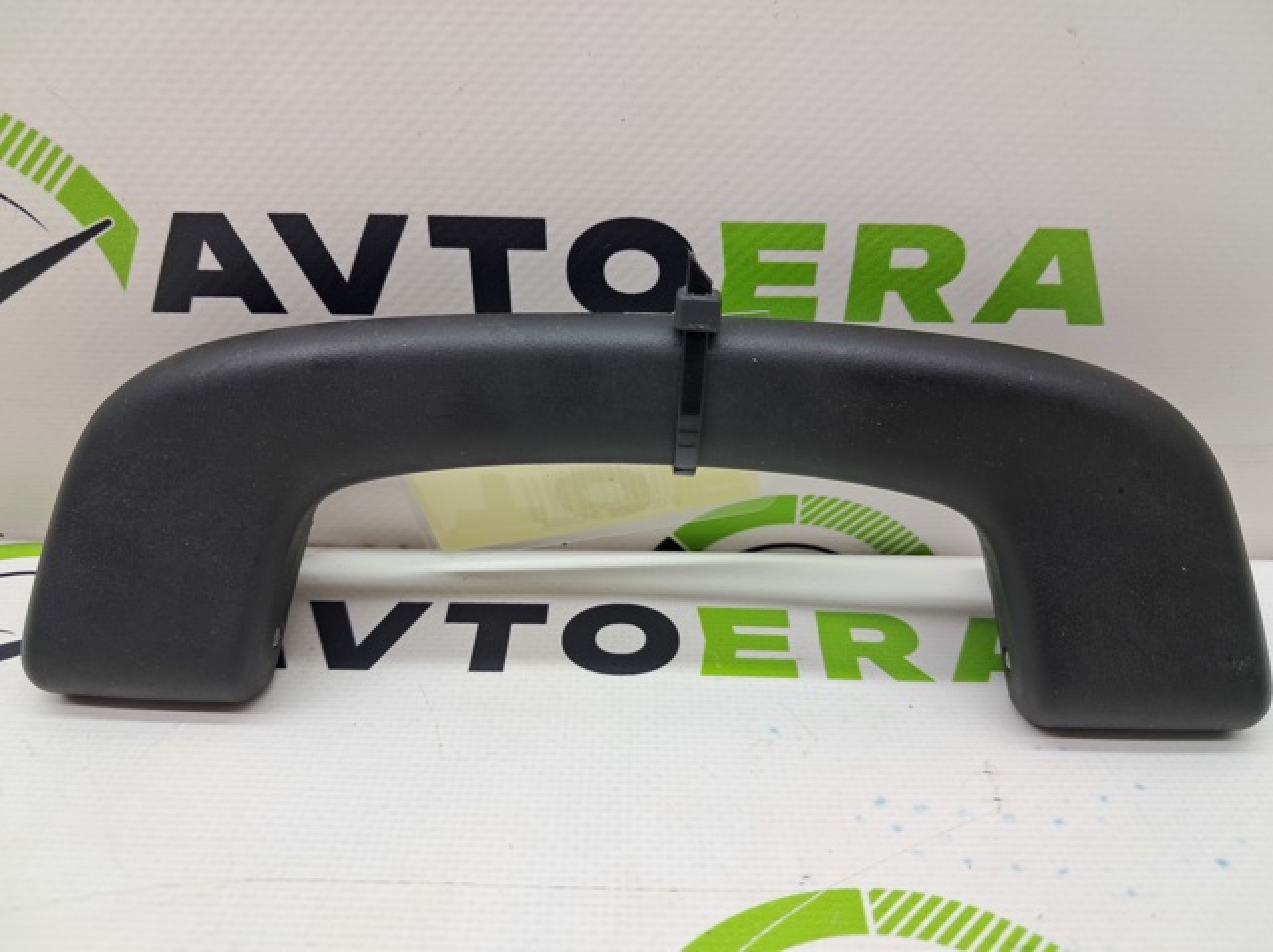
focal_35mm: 27
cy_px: 476
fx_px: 992
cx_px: 636
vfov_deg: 51.3
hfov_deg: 65.4
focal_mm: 4
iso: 50
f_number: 1.8
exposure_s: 1/60
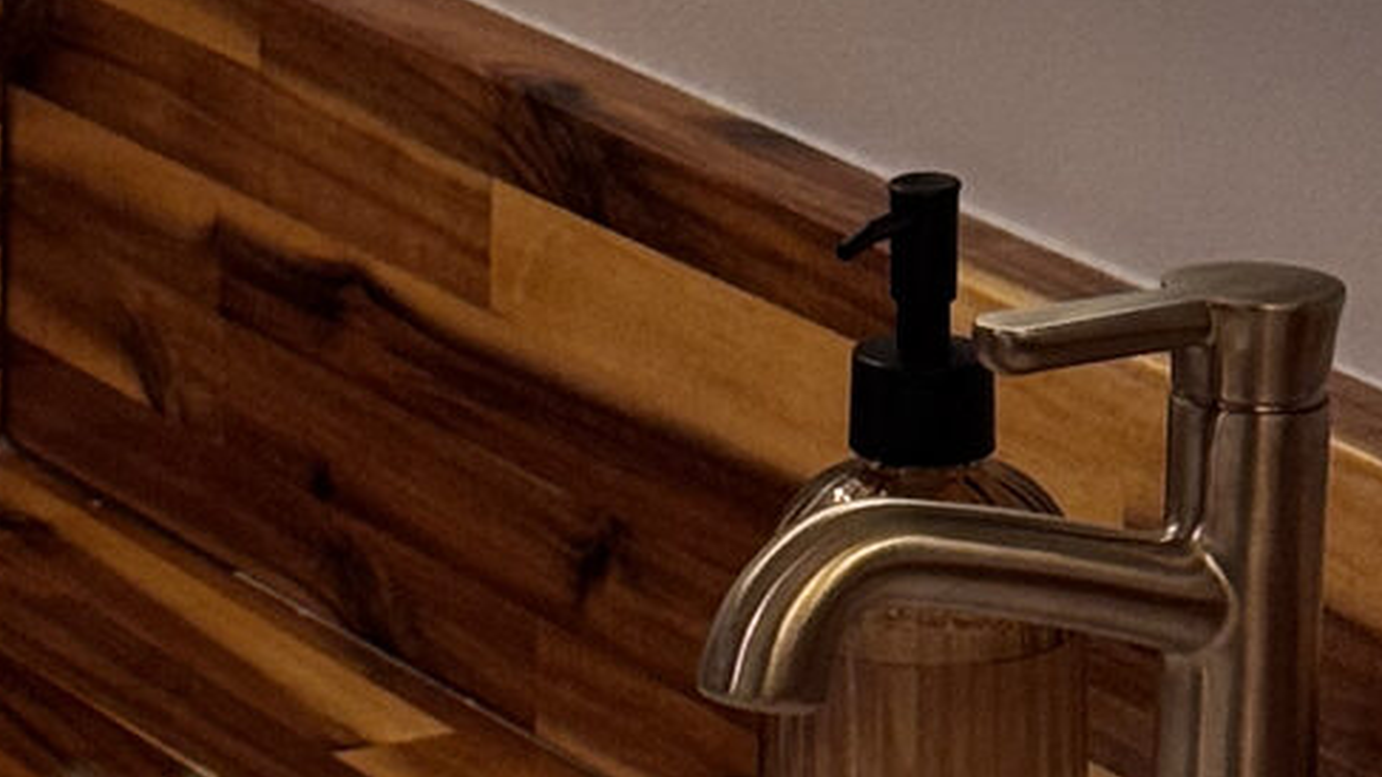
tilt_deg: -8.3
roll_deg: -0.9
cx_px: 616
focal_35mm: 229
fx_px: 8392
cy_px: -688
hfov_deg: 9.4
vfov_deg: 5.2
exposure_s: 1/60
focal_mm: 6.76
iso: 80
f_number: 1.78
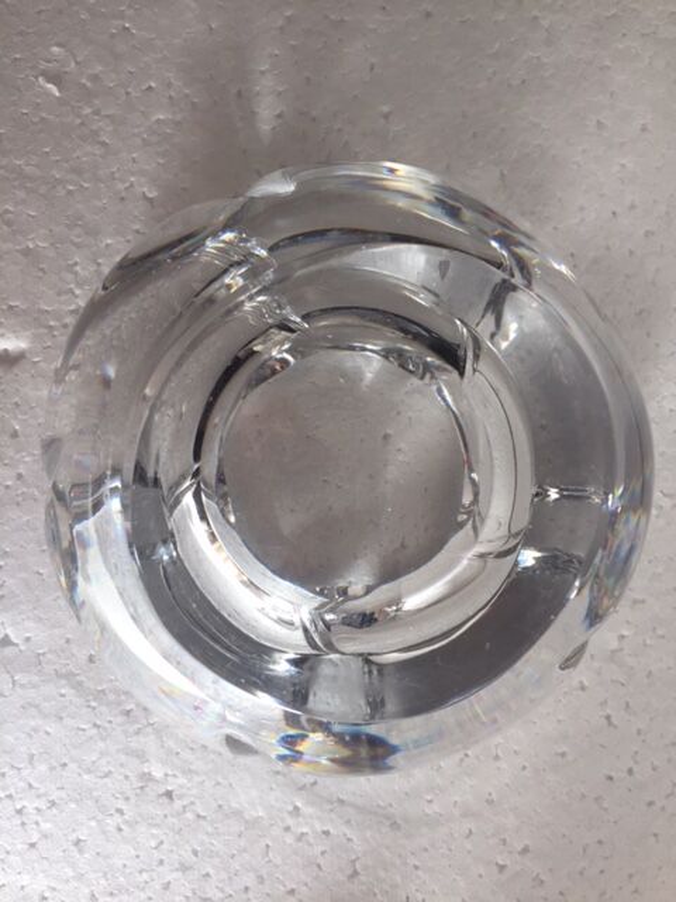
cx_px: 338
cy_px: 451
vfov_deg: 61.7
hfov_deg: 48.2
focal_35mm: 29
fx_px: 755
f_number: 2.2
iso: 32
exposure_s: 1/101
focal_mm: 4.15
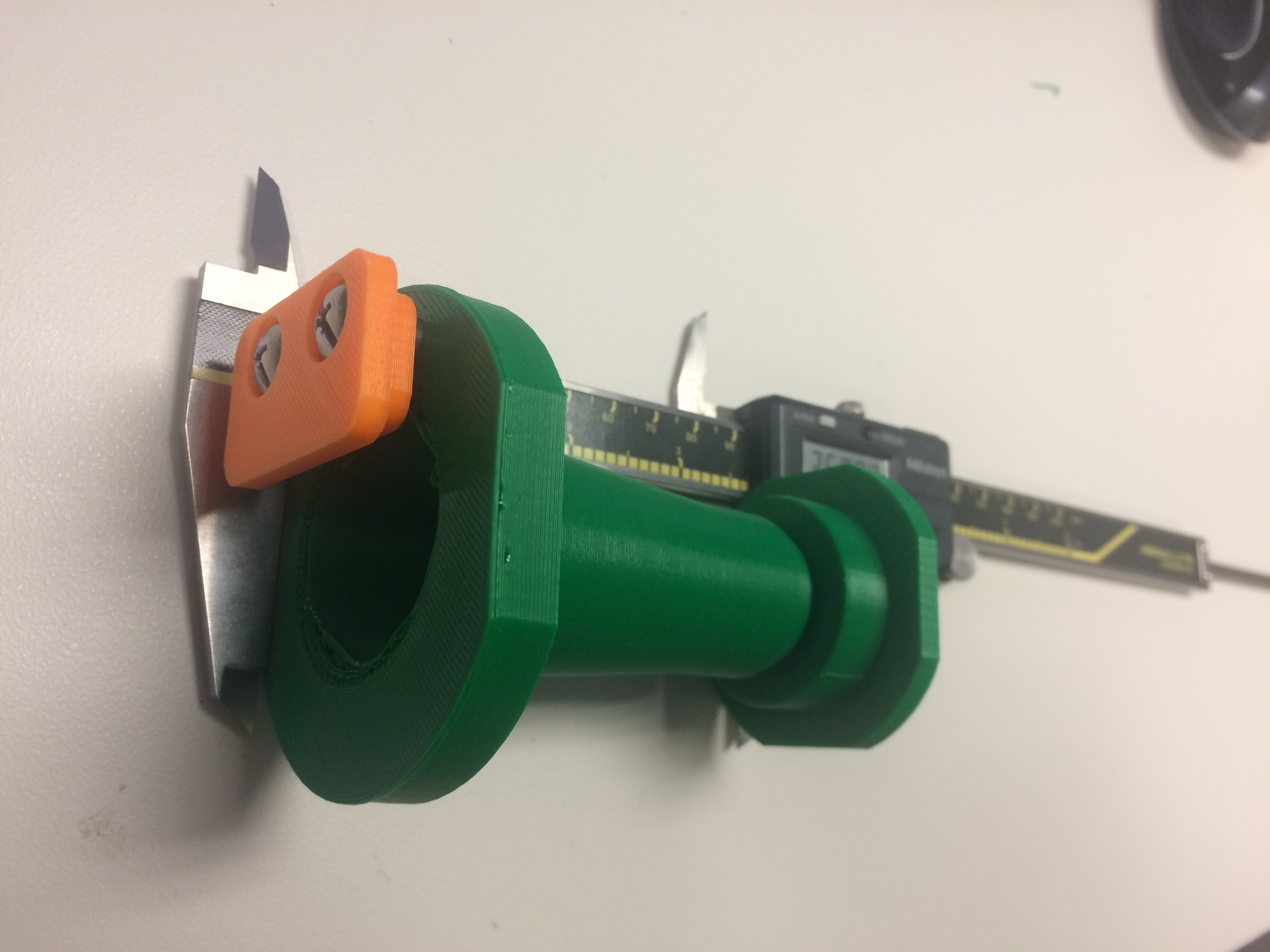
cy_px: 476
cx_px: 635
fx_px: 1064
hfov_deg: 61.7
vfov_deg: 48.2
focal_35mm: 29
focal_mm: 4.15
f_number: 2.2
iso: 80
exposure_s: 1/30
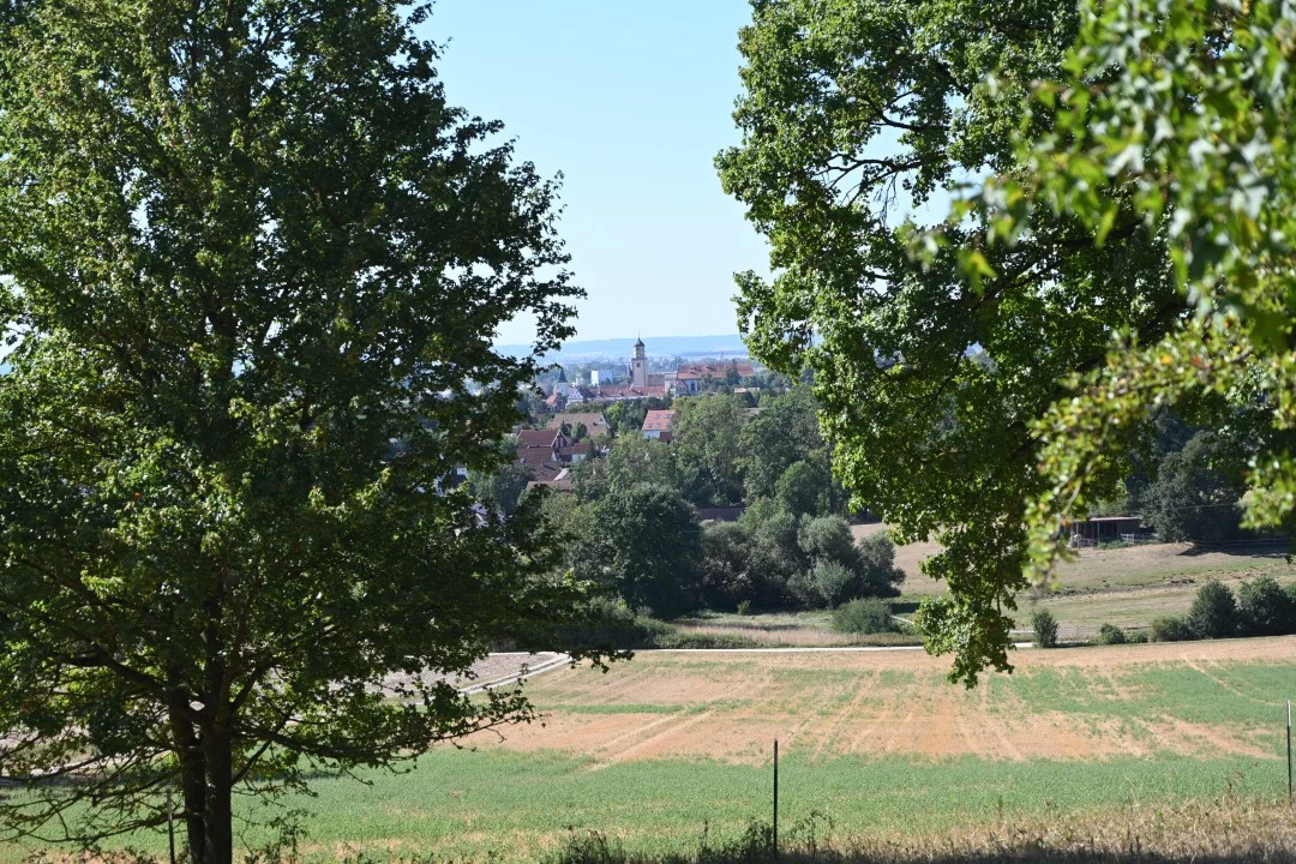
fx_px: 2520
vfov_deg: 19.5
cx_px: 648
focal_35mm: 70
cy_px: 432
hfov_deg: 28.8
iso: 100
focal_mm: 70
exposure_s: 1/320
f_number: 6.3
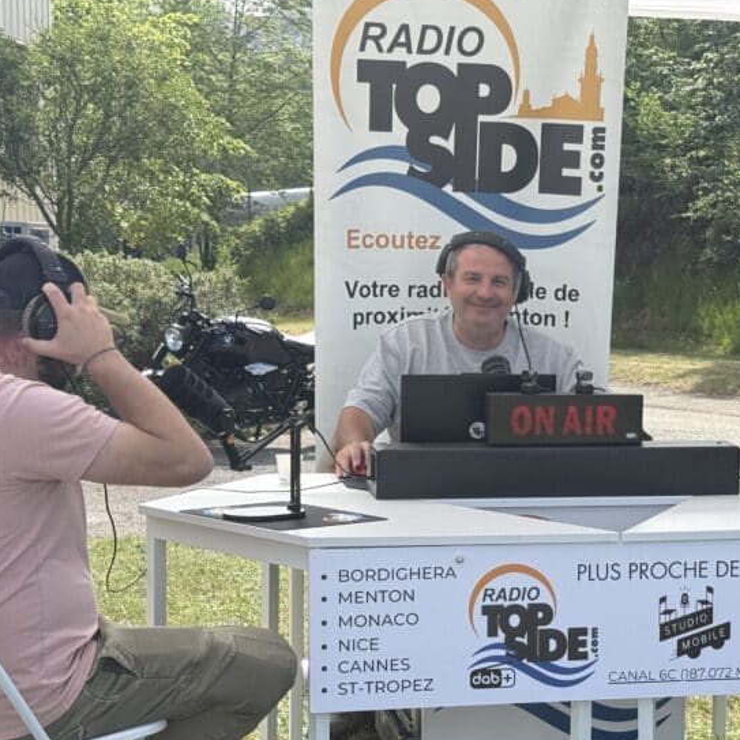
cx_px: 561
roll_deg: -1.2
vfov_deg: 21.6
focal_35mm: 80
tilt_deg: -7.0
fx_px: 1935
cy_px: 482
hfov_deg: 21.5
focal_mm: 6.76
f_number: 1.78
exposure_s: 1/2667
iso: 64
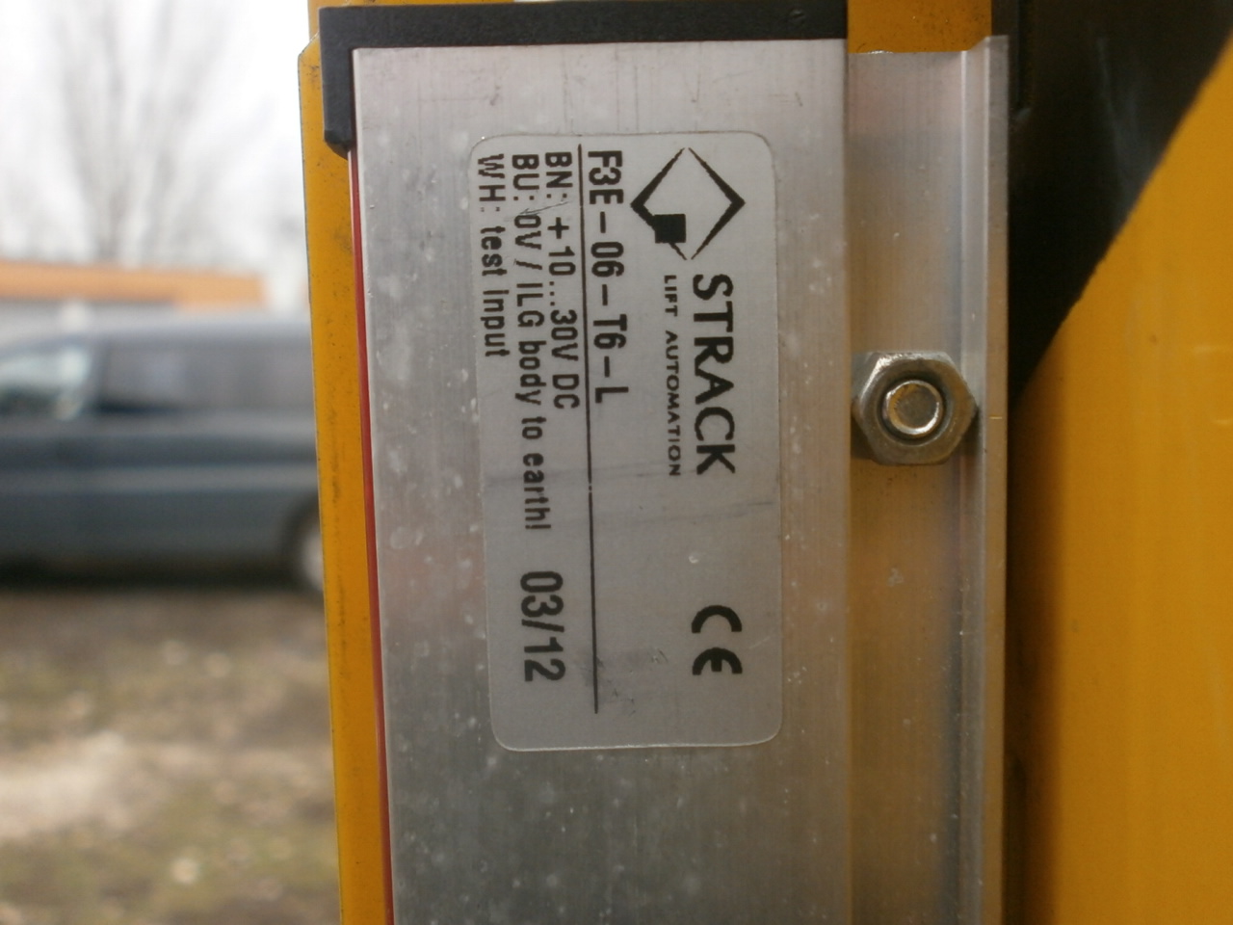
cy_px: 462
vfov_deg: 44.2
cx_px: 616
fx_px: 1140
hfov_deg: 56.8
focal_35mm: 32
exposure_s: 1/250
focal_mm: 5.8
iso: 160
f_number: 3.1
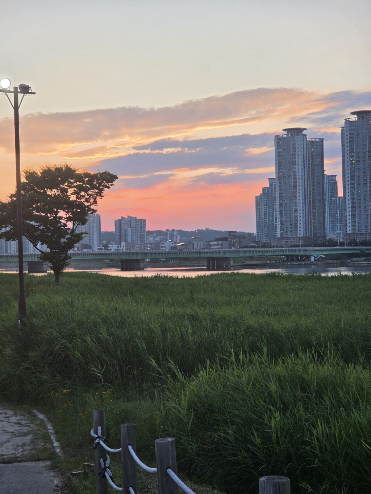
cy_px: 247
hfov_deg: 21.3
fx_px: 986
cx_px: 186
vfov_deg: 28.2
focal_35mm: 69
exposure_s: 1/174
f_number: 2.4
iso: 25
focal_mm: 7
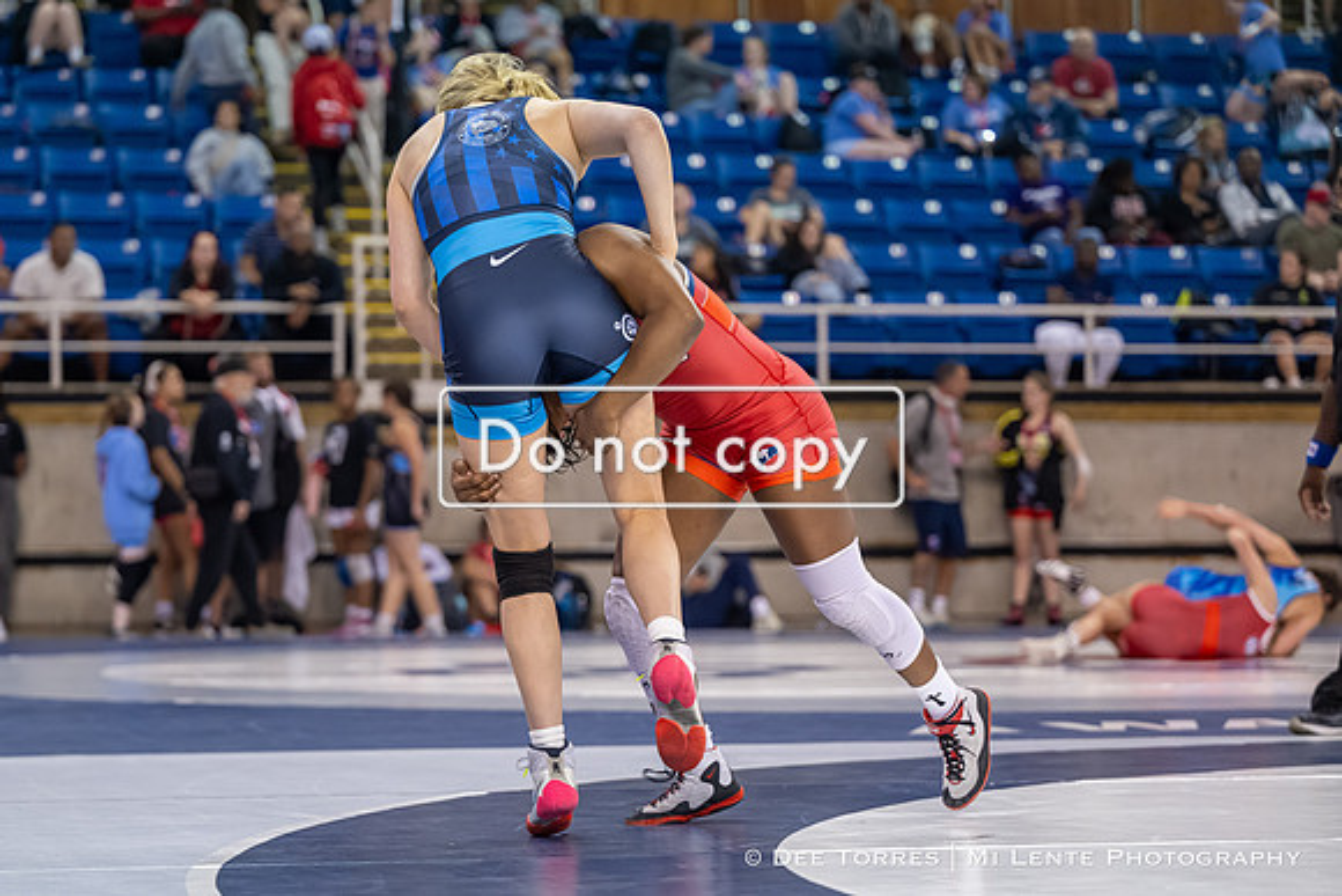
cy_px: 522
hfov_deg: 18.4
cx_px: 569
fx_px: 4131
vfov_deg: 12.4
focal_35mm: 111
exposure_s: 1/800
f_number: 2.8
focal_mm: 93
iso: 2800
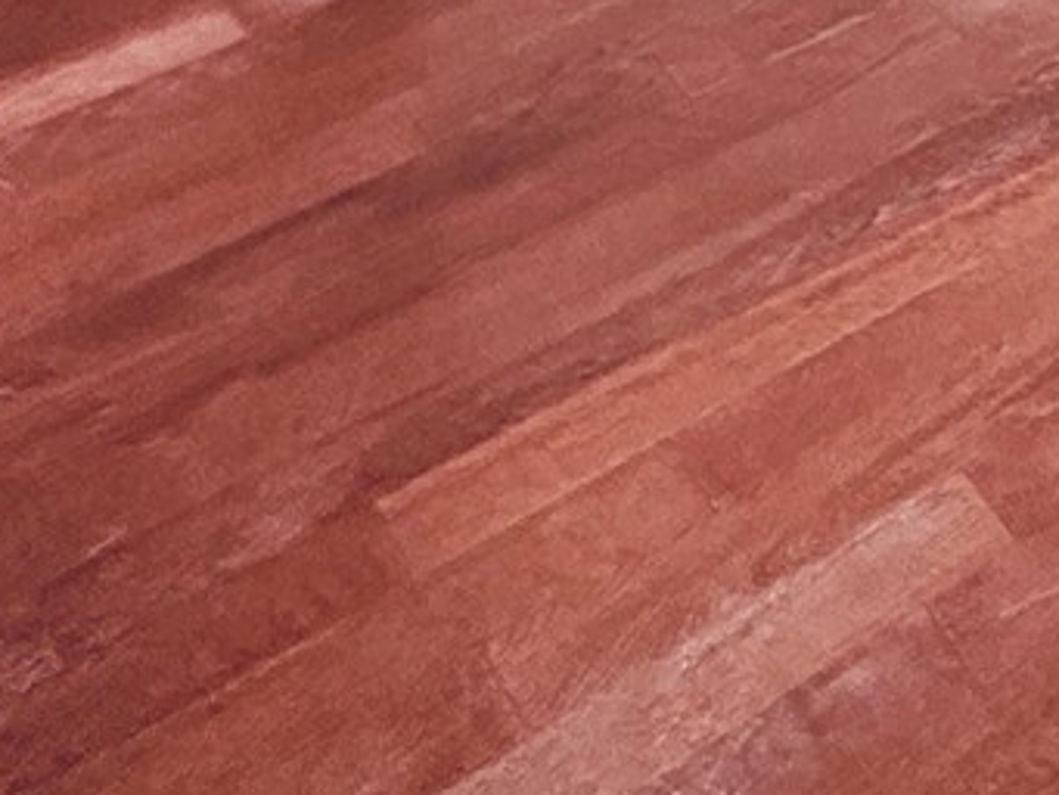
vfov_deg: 12.5
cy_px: -1273
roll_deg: -1.4
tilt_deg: -10.0
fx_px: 2571
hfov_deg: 19.2
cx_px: 1745
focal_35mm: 84
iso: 200
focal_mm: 2.22
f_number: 2.2
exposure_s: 1/60
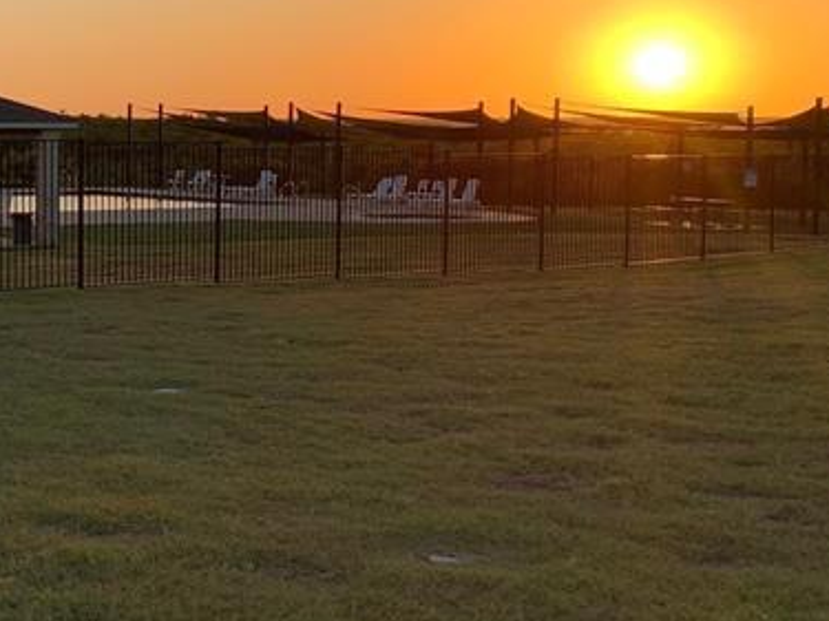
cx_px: 49
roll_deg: -1.9
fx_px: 1700
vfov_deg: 20.7
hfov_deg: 26.3
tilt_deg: -6.4
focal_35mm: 71
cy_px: 252
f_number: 1.8
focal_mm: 4.25
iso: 25
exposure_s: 1/962
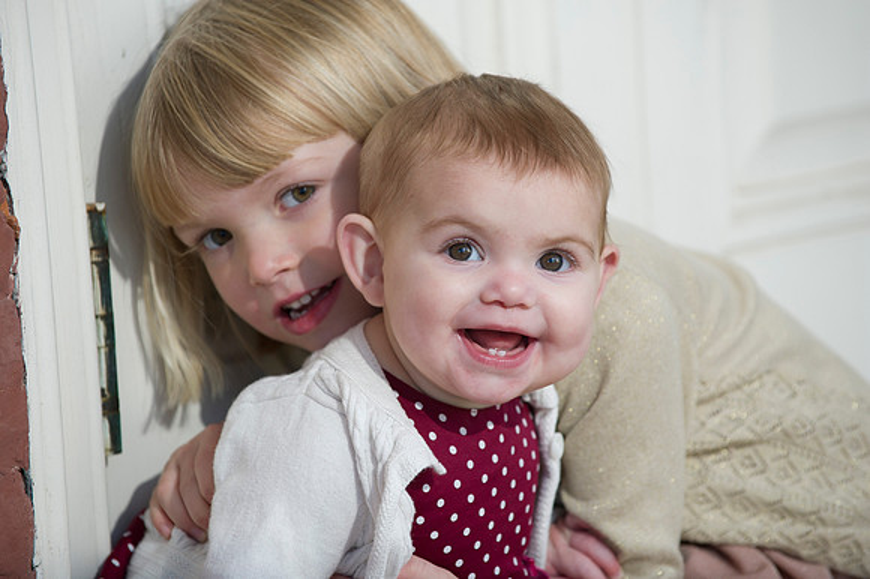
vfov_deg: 6.9
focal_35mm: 200
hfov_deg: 10.3
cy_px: 290
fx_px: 4830
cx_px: 435
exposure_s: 1/200
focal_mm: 200
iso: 250
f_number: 4
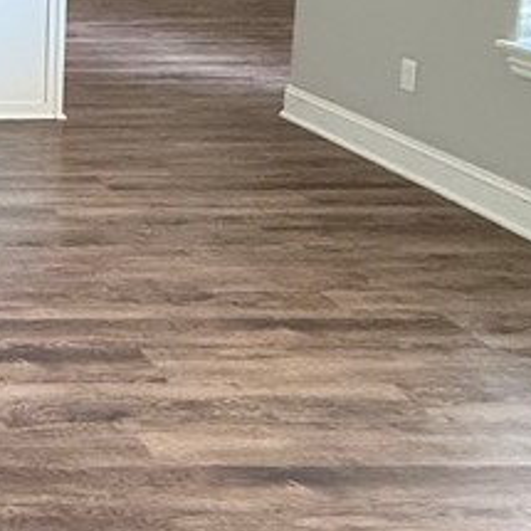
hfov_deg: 21.9
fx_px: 1024
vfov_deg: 26.3
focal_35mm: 59
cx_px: -346
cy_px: -82
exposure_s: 1/60
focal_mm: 2.22
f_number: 2.2
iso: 500
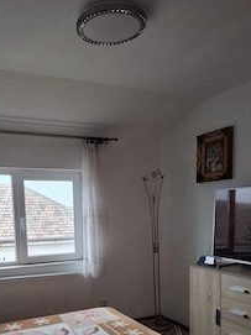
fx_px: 329
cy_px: 246
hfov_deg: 41.4
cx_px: 91
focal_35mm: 34
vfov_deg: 51.9
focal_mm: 5.54
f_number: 1.8
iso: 100
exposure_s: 1/100
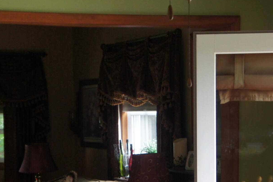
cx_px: 128
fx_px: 934
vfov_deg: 10.9
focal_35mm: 123
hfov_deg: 16.6
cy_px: 213
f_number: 4.5
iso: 640
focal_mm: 33
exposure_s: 1/60
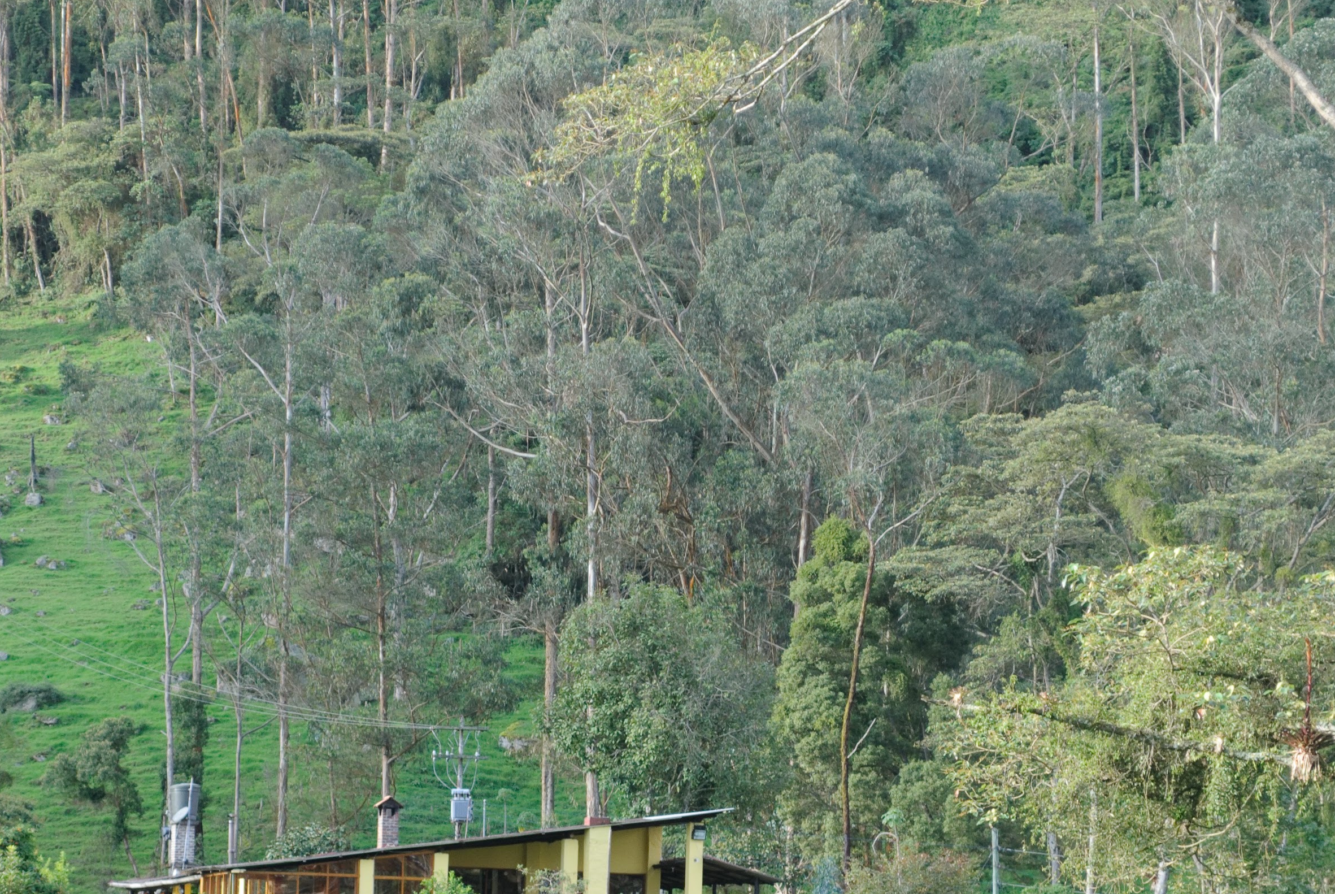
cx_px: 356
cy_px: 665
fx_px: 5050
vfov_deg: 10.1
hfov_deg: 15.0
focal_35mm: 136
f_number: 5.6
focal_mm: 55
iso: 200
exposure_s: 1/100
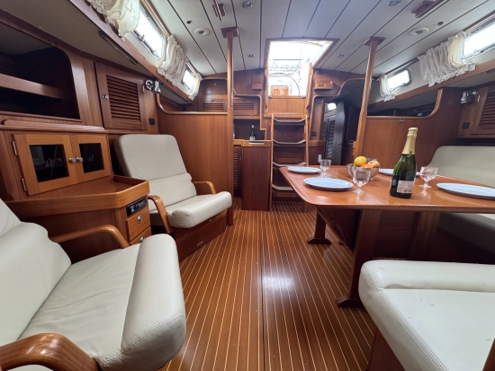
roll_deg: -0.6
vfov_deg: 85.7
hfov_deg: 102.0
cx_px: 248
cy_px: 186
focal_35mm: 14
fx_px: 200
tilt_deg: -13.6
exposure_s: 1/80
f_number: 2.2
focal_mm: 2.22
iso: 320
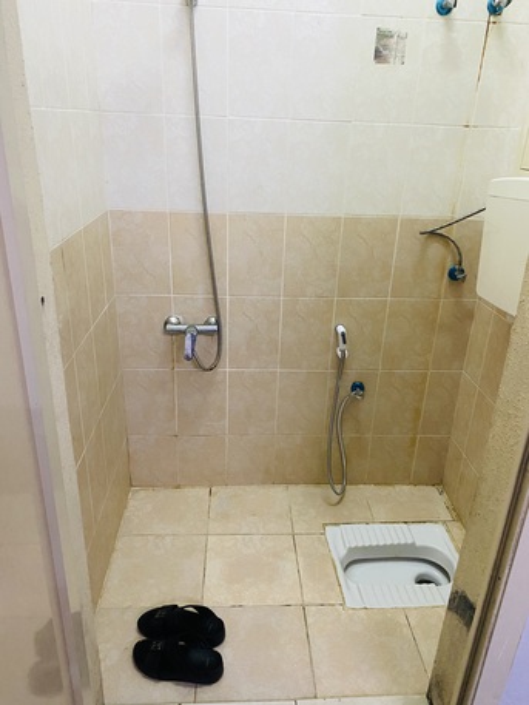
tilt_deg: -21.1
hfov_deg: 53.1
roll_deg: -0.5
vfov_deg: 67.3
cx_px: 264
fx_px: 530
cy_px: 352
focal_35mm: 26
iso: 400
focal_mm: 4.25
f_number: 1.8
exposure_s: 1/40
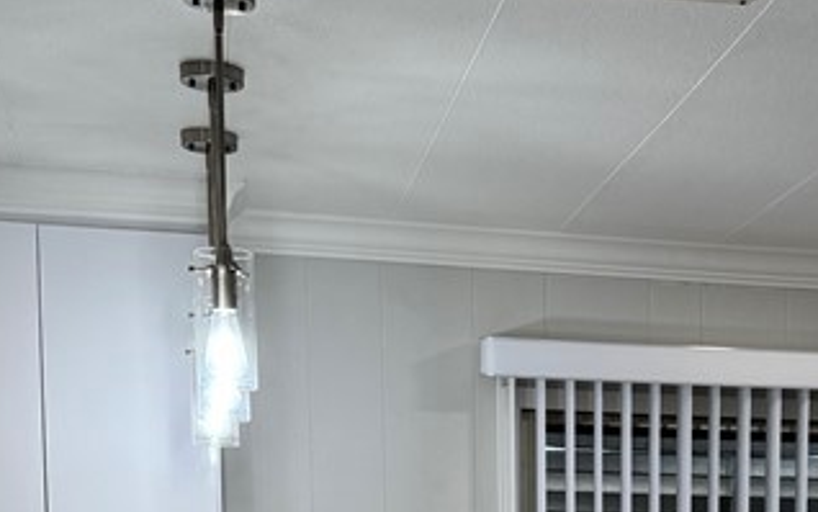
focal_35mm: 82
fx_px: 1829
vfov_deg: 14.3
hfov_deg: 24.7
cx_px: 684
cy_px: 882
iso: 100
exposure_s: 1/120
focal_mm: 6.76
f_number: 1.78
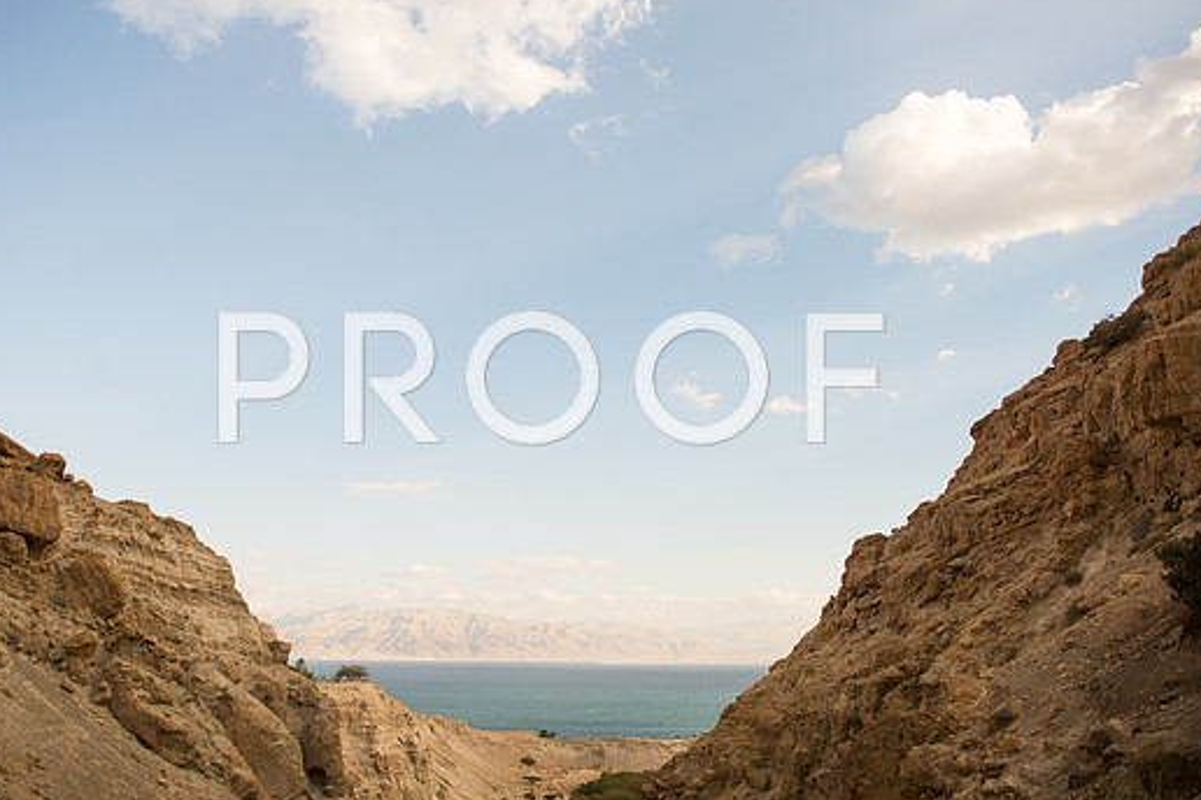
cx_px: 552
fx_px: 901
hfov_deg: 67.3
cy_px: 378
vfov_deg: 47.9
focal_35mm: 27
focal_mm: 24
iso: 200
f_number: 2.8
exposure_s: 1/2000
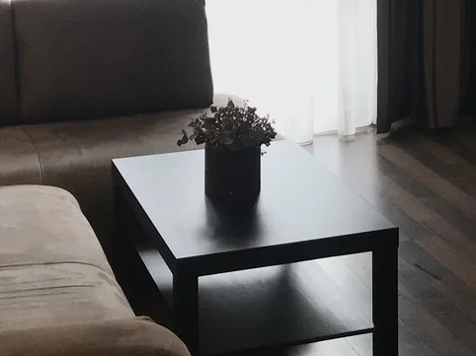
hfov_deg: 20.5
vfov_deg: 15.0
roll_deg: +0.2
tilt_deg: -2.4
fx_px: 1278
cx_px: 452
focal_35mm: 93
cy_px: -139
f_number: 1.8
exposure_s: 1/50
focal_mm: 3.99
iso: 32
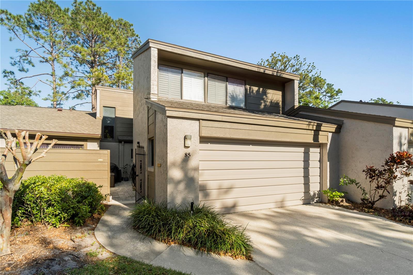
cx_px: 206
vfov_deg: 67.4
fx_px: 206
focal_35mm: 18
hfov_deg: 90.0
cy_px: 138
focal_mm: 12
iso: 100
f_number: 9
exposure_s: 1/200
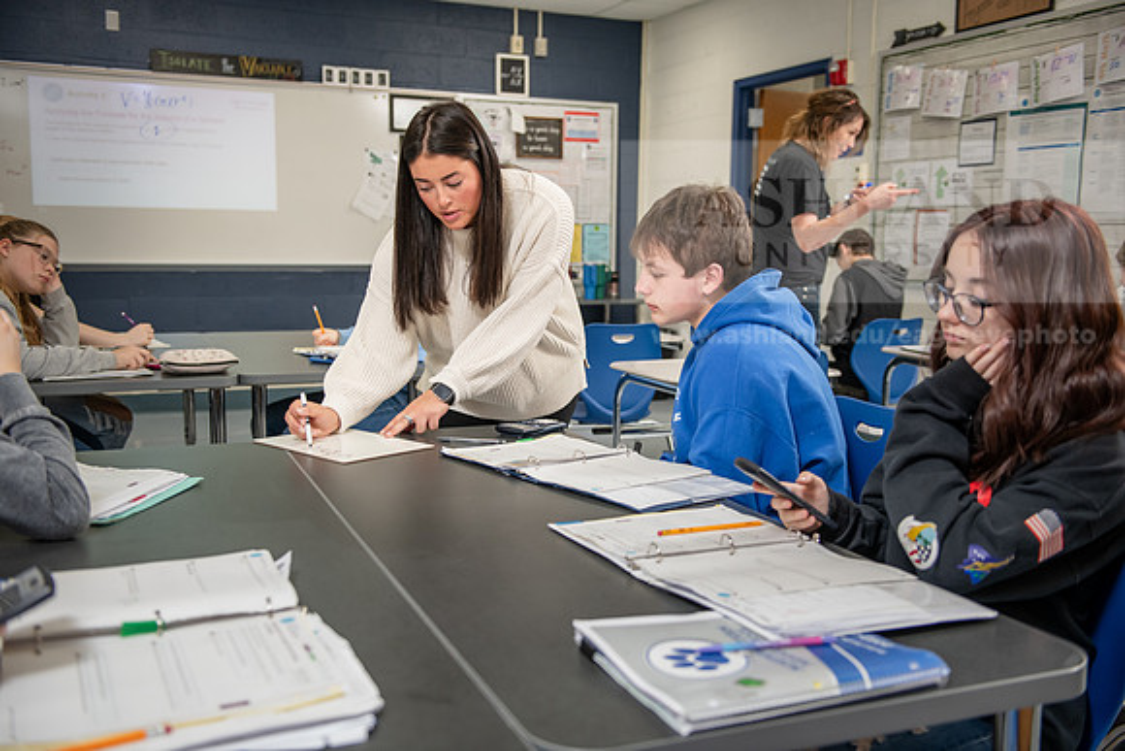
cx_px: 562
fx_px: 1125
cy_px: 376
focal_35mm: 36
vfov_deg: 36.9
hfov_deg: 53.1
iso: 1000
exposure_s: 1/200
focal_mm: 36
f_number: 3.2
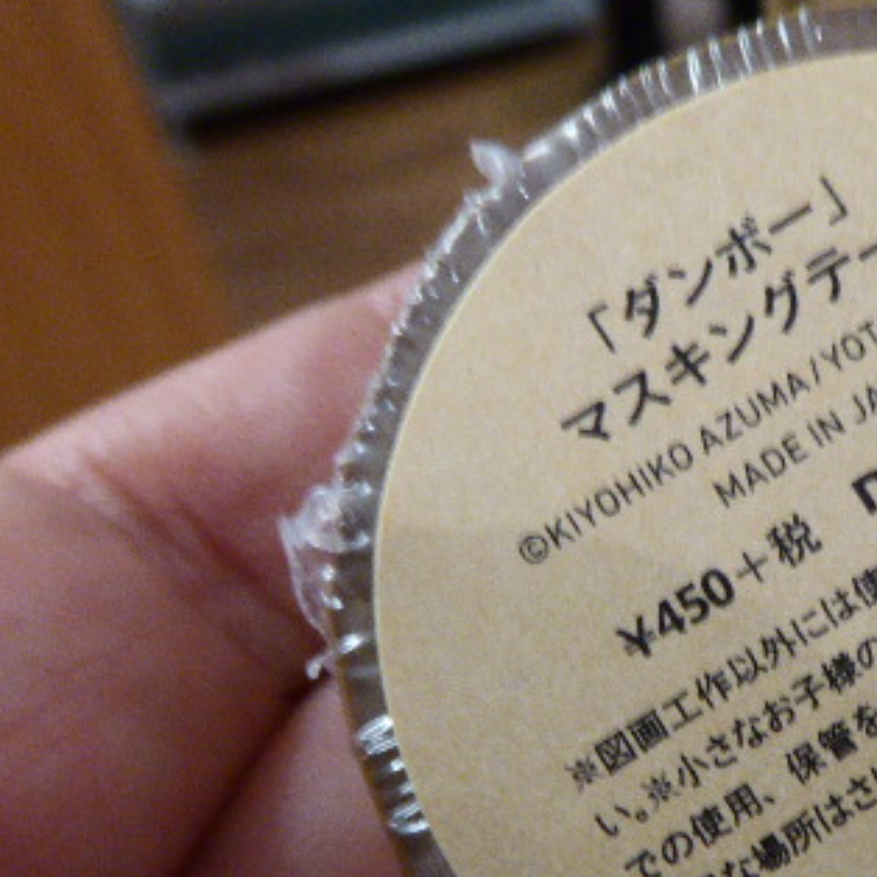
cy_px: 609
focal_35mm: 45
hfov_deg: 34.7
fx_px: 1290
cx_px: 843
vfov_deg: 37.0
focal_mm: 4.3
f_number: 3.3
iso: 400
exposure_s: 1/13
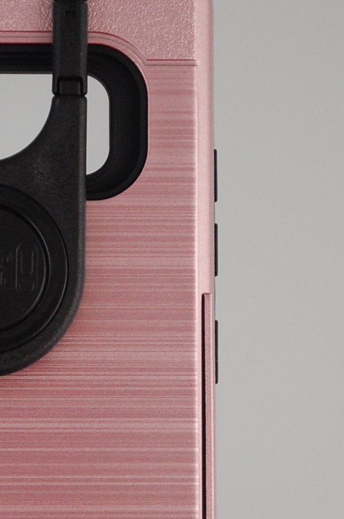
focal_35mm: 203
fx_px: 2925
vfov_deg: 10.1
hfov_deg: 6.7
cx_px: 14
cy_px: 363
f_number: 5.6
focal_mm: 55
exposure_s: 1/30
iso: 800
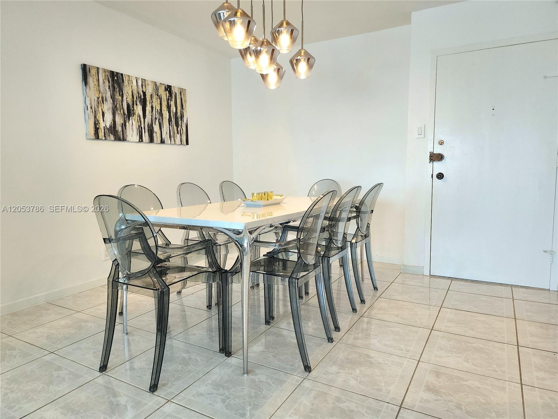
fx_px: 371
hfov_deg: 73.9
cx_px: 279
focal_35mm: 23
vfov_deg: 58.9
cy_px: 210
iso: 200
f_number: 1.8
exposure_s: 1/182
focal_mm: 6.4
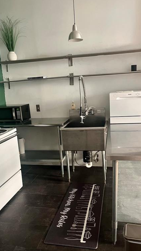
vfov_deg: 66.1
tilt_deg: -10.0
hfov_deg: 40.2
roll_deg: +3.7
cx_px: 74
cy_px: 127
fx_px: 193
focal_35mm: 29
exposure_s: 1/60
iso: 320
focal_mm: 5.1
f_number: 1.6
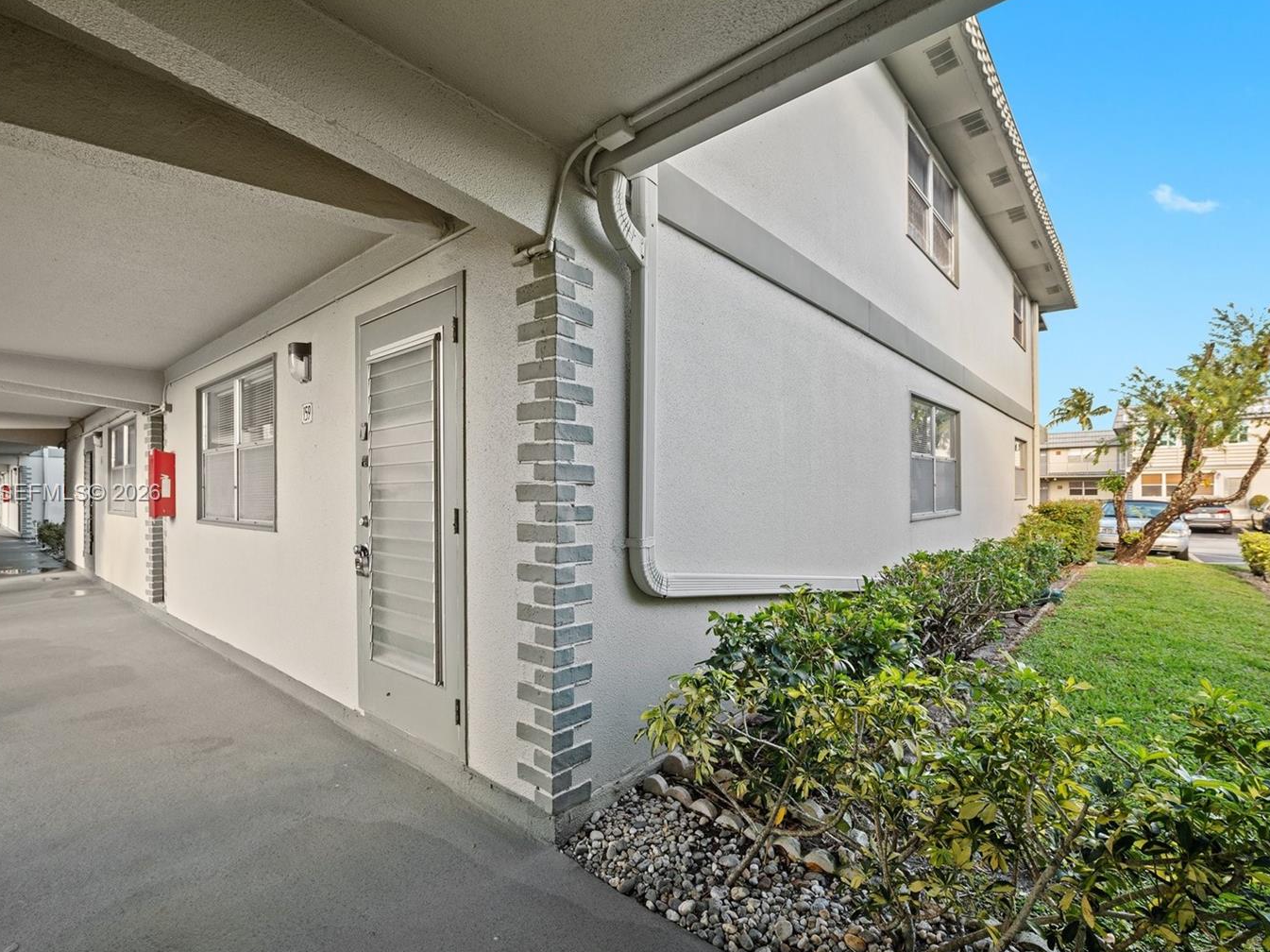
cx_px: 622
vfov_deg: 78.0
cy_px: 494
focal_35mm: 16
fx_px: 587
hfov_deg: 94.5
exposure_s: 1/60
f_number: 8
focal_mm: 14
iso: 200
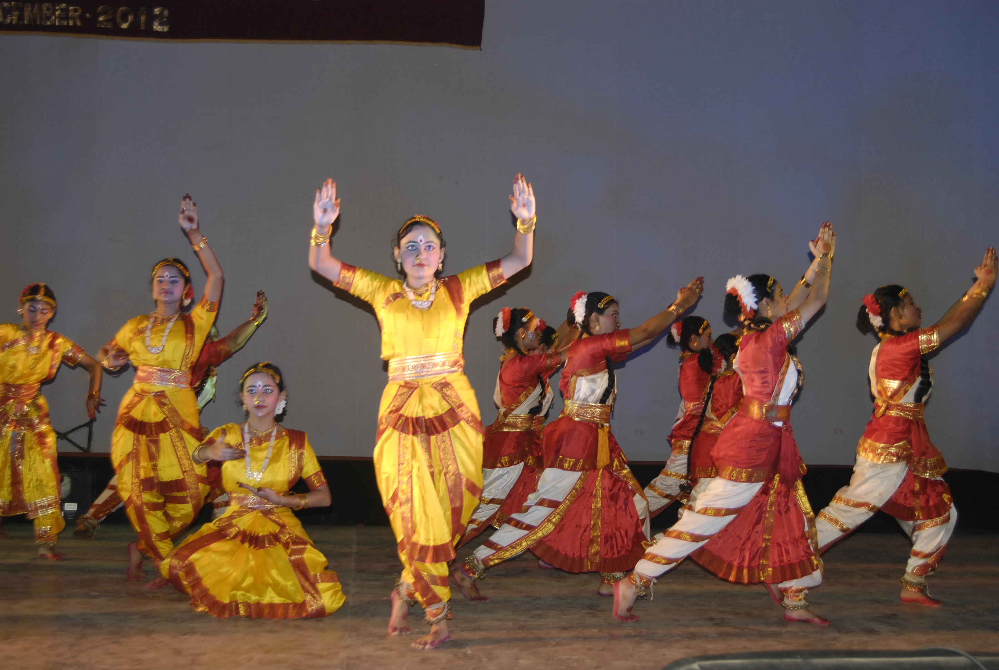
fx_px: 1585
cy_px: 335
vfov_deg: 23.9
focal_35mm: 57
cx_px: 500
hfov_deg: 35.0
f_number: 5
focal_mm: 38
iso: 640
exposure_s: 1/100
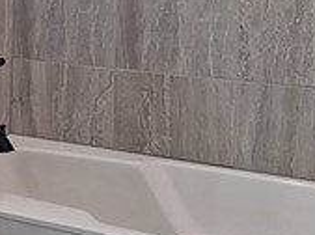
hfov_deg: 22.0
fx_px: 717
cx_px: -108
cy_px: -9
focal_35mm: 79
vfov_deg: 18.1
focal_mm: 2.2
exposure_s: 1/60
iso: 64
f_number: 2.2
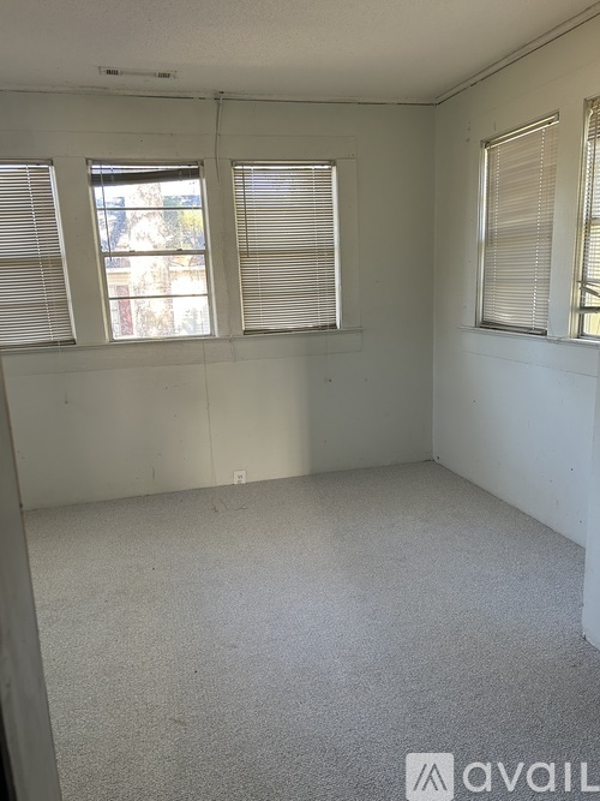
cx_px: 300
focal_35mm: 26
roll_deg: +2.7
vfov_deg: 67.3
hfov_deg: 53.0
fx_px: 601
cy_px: 400
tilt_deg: -12.5
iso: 100
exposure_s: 1/121
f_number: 1.5
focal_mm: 5.7
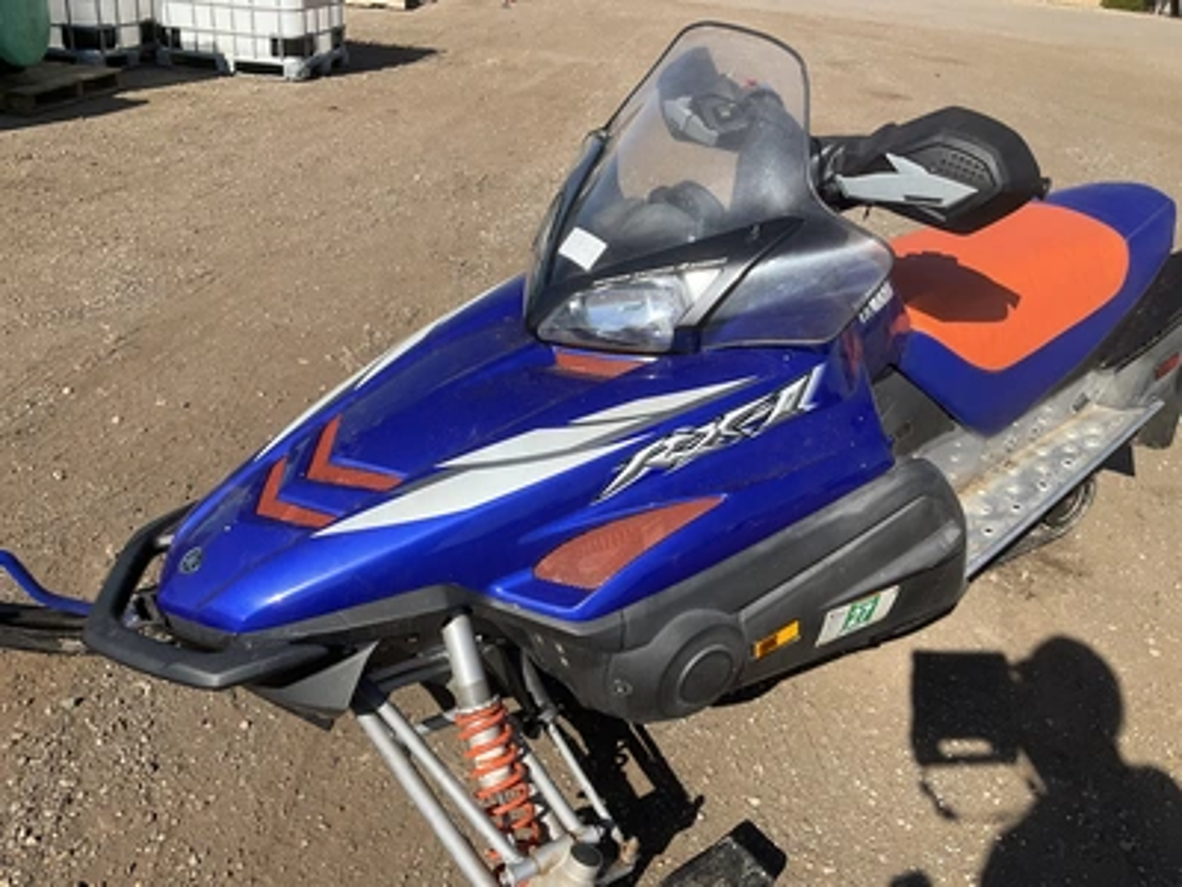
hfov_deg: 61.7
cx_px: 591
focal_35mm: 29
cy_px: 444
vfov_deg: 48.2
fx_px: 990
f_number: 1.8
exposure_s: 1/1490
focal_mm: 3
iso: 25
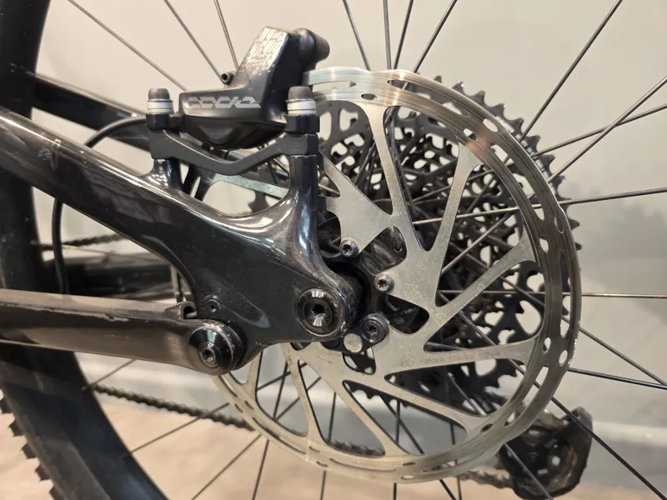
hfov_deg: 73.9
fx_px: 443
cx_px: 334
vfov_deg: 58.9
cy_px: 250
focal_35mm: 23
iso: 250
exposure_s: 1/50
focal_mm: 6.3
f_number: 1.7
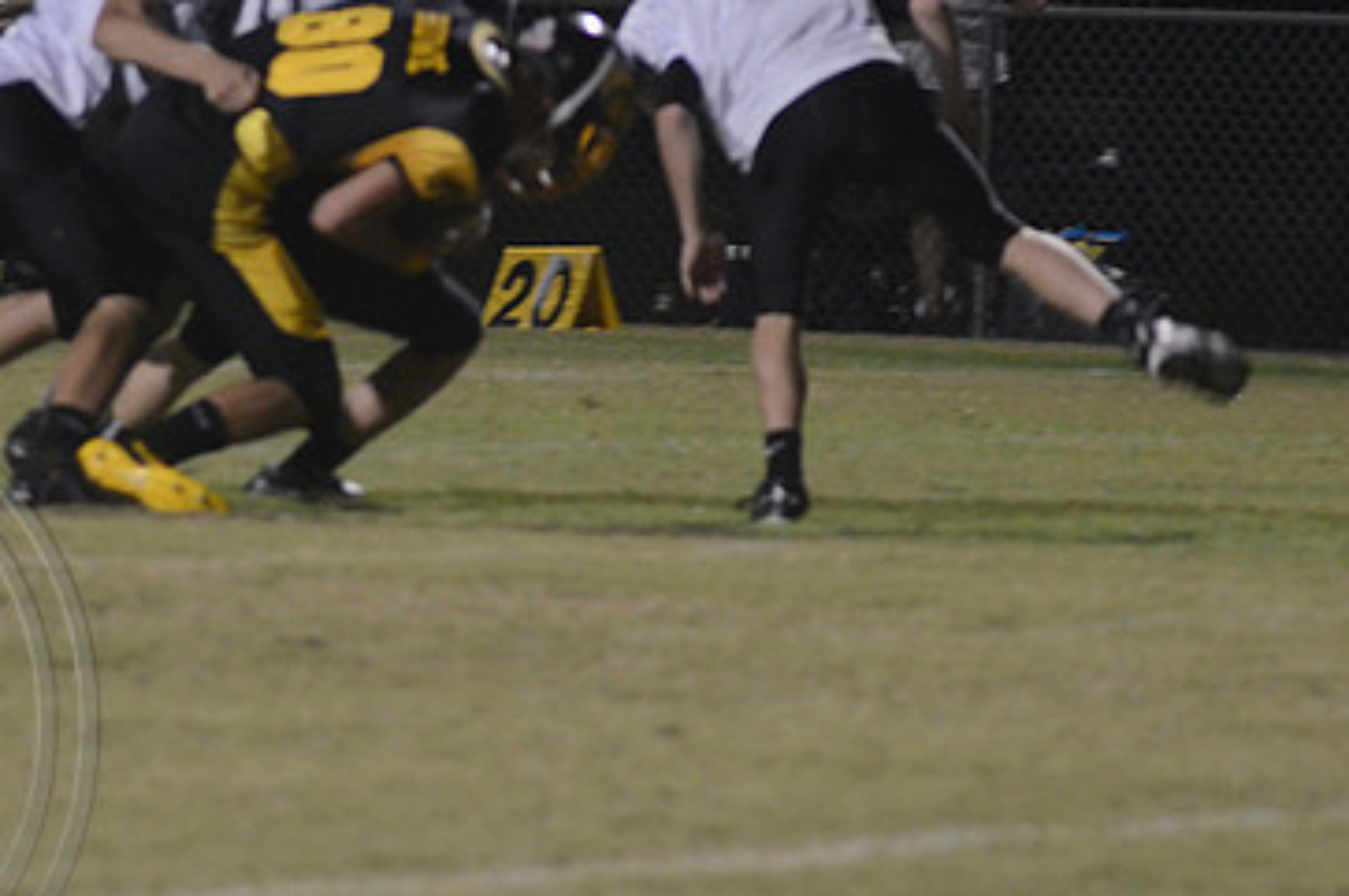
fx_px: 17925
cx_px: 386
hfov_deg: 4.3
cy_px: 357
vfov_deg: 2.9
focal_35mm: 479
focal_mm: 200
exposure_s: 1/100
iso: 3200
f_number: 5.6
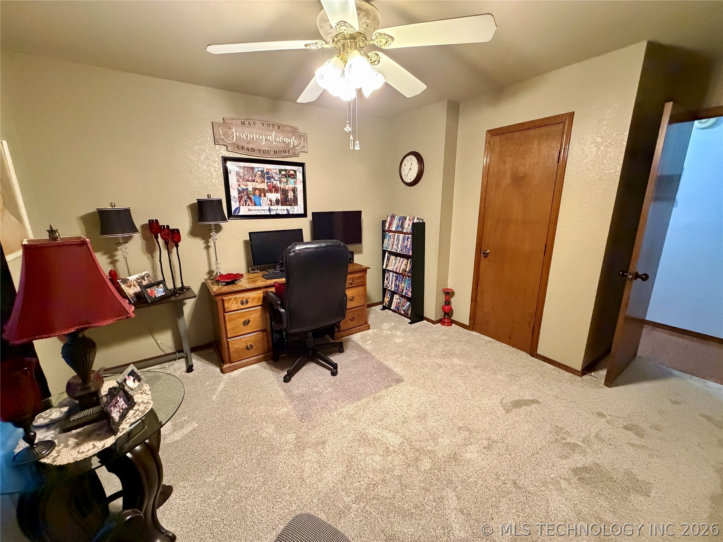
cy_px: 271
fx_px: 292
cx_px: 362
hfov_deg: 102.1
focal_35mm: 14
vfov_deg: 85.7
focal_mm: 2.22
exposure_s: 1/60
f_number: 2.2
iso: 1000
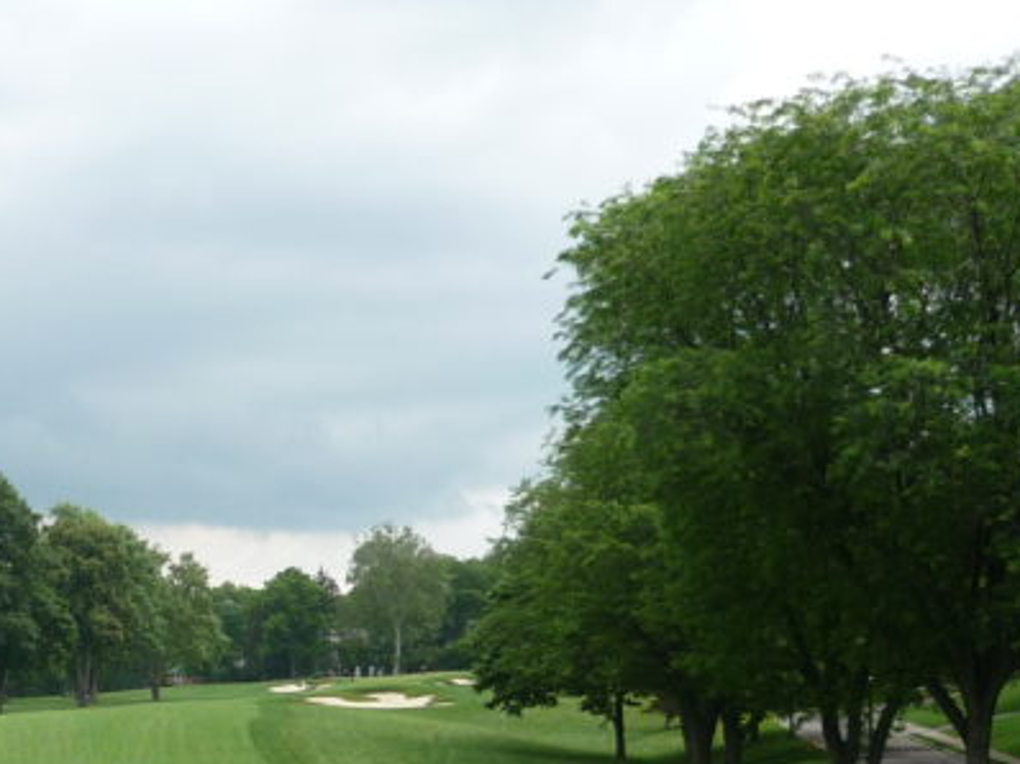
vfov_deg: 16.8
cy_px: 833
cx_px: 69
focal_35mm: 85
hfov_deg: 22.4
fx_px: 2503
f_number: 2.8
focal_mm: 5.5
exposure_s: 1/1000
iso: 100
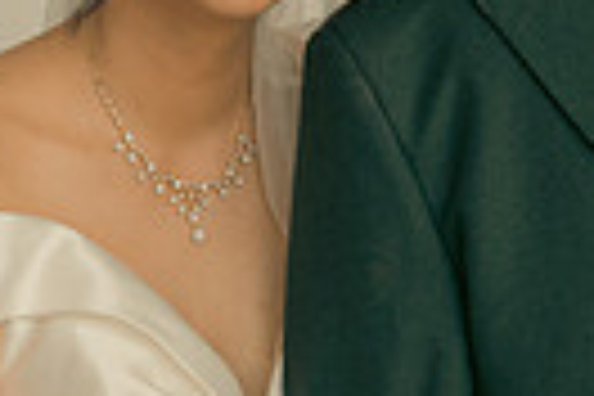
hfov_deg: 10.3
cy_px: 205
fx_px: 3201
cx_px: 842
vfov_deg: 7.1
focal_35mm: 194
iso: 200
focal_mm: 44
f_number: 3.5
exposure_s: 1/160
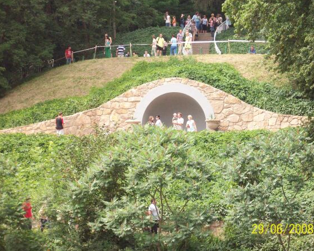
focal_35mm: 117
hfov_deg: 16.4
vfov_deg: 13.2
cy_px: 126
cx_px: 168
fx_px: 1087
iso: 200
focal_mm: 18.6
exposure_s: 1/201
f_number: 5.2
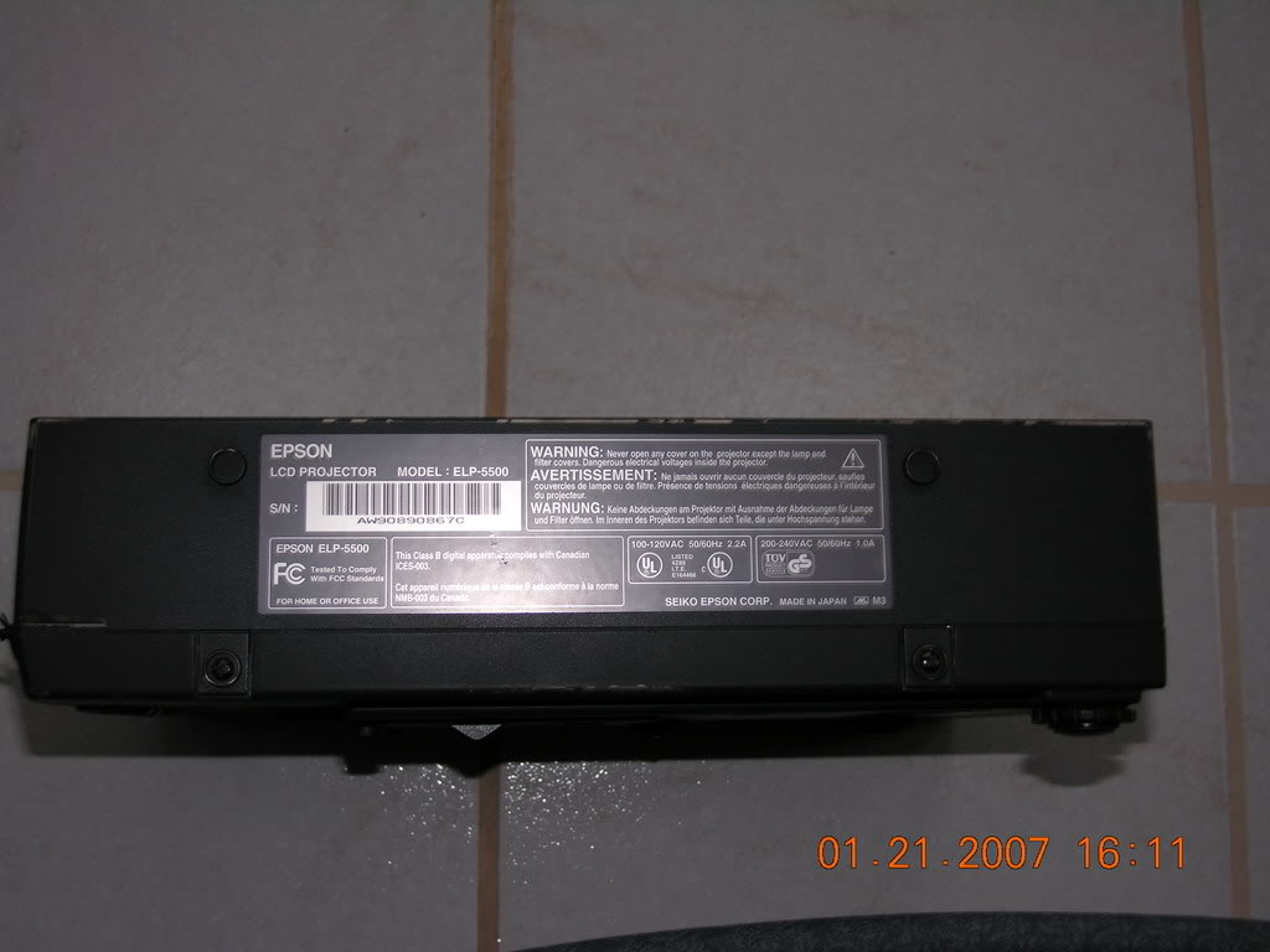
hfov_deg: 42.1
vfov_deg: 32.2
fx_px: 1651
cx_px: 635
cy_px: 476
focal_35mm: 45
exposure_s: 1/60.1
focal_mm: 11.5
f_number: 3.4
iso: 50
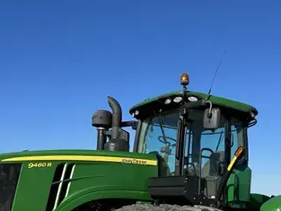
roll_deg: -1.3
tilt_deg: +0.0
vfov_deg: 28.5
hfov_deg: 38.5
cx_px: 183
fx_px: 398
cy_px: 191
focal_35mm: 49
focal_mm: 6.86
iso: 80
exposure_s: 1/4762
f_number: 1.78
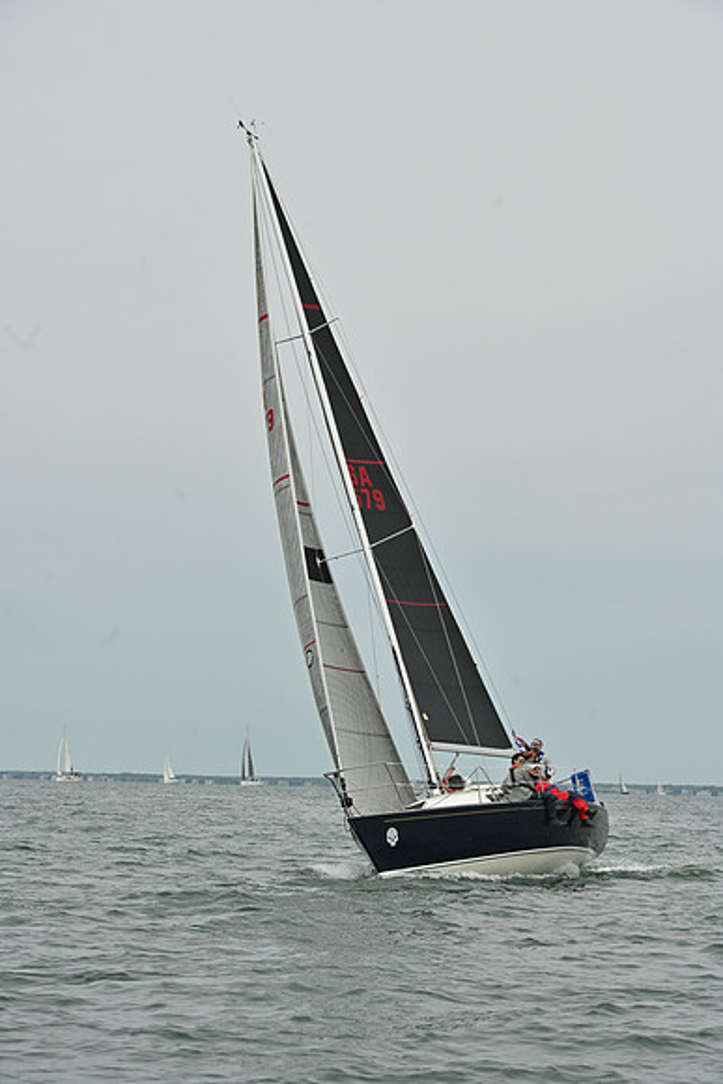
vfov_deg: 18.3
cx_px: 362
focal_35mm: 112
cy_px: 542
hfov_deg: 12.2
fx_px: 3372
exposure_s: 1/1600
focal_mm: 112
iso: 320
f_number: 9
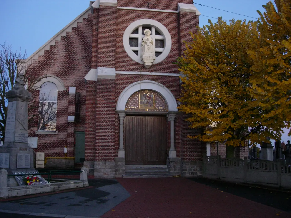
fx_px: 319
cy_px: 109
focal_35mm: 38
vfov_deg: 37.7
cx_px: 146
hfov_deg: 49.0
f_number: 2.8
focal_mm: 7.8
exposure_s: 1/15.5
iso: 200
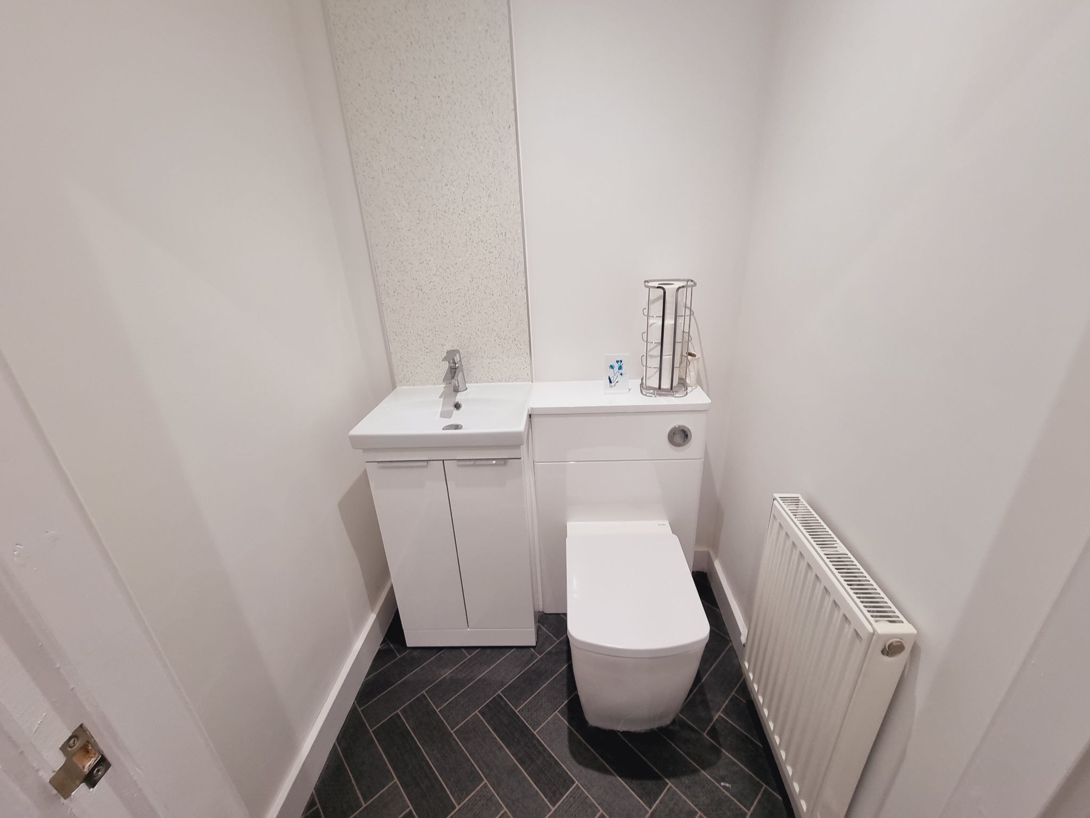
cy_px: 409
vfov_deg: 89.9
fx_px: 409
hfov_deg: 106.2
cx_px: 545
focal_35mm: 13
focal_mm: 2.2
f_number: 2.2
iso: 125
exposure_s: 1/50
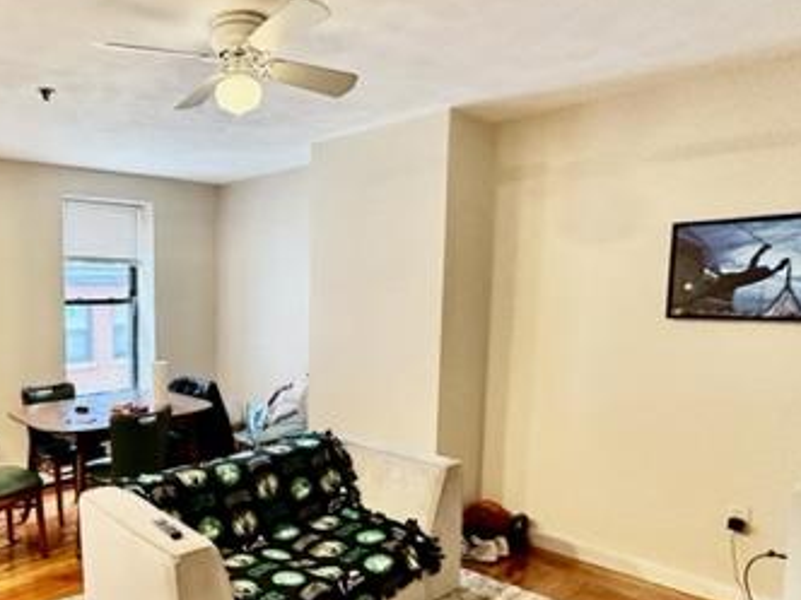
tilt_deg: -5.7
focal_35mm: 27
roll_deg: +0.1
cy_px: 354
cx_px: 193
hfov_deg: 61.4
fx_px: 625
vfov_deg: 51.1
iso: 500
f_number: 2.2
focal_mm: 2.22
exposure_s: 1/60
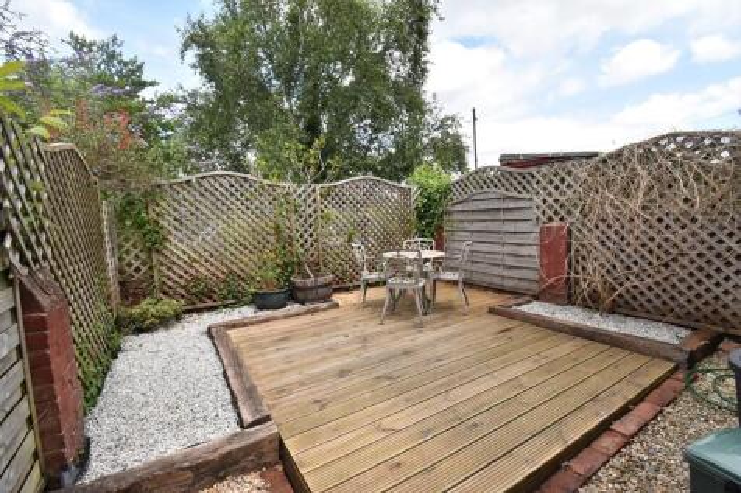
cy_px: 246
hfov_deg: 100.4
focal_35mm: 15
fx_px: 309
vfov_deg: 77.3
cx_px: 370
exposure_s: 1/400
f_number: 10
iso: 800
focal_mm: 10
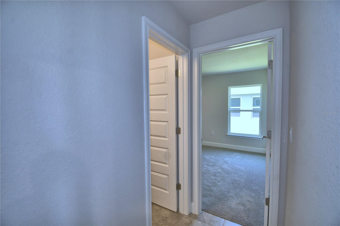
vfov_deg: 77.3
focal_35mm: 15
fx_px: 142
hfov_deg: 100.4
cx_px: 170
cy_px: 113
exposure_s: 1/40
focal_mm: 10
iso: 200
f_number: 4.5
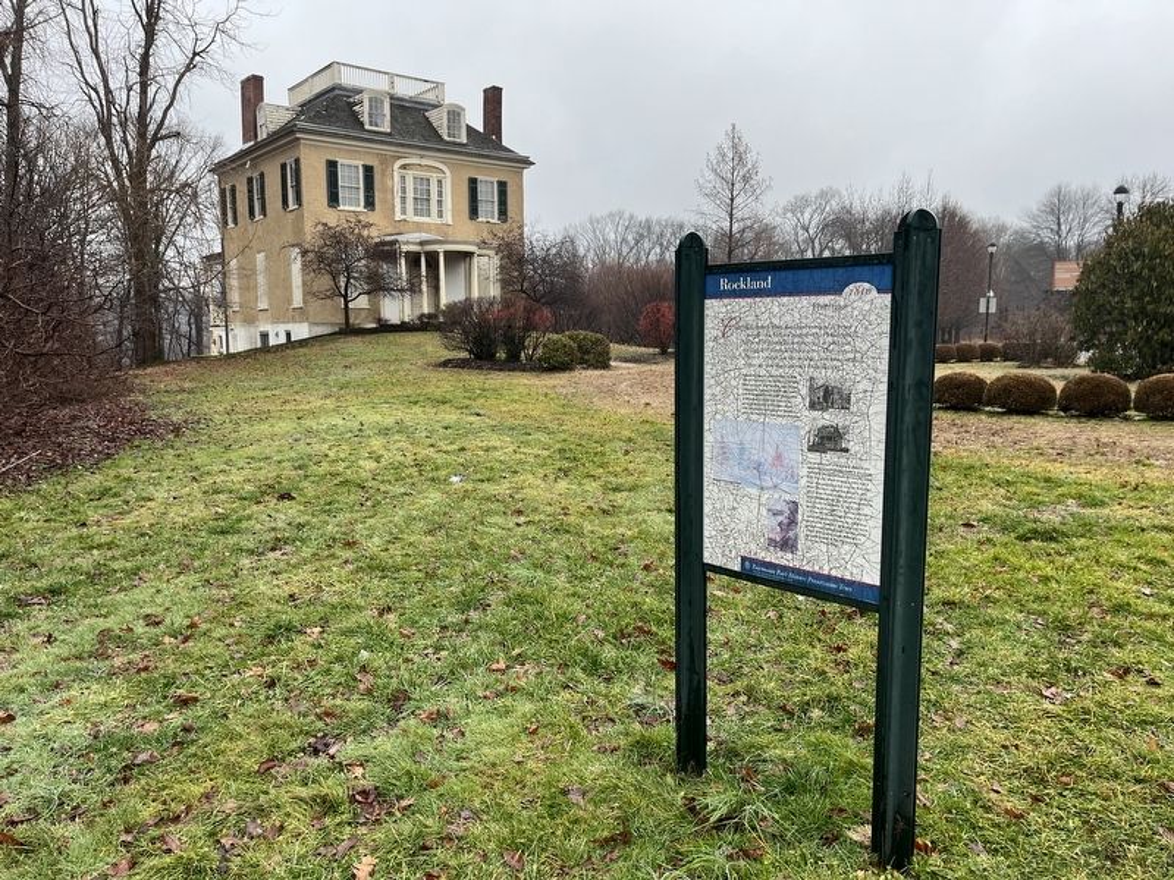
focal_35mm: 26
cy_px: 440
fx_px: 882
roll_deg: +1.0
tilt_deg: -7.1
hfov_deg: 67.3
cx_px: 587
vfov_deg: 53.1
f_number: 1.6
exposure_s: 1/529
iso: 50
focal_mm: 5.1
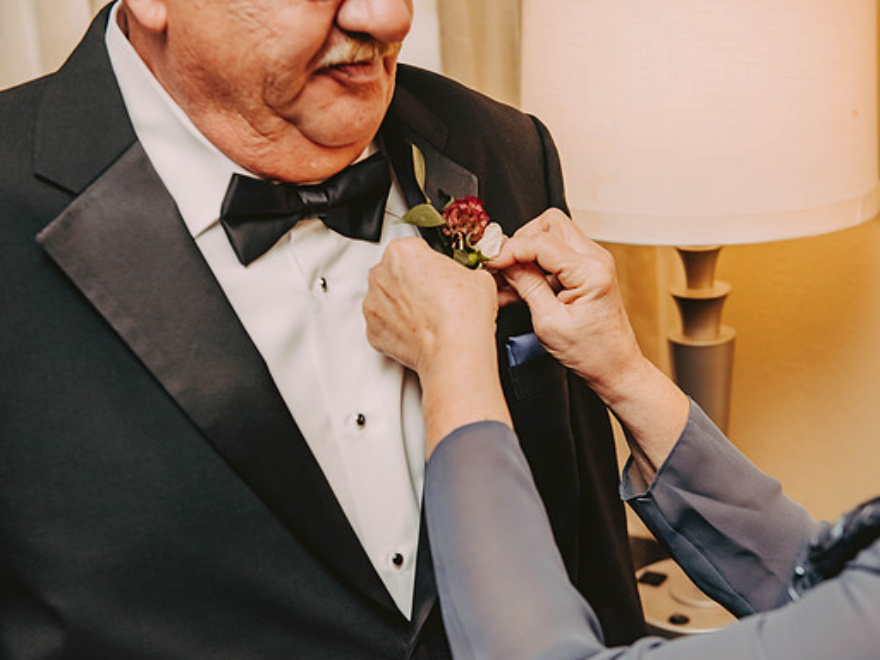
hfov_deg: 31.6
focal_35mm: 61
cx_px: 493
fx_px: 1551
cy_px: 331
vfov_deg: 24.0
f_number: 4
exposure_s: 1/250
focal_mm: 56
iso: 800
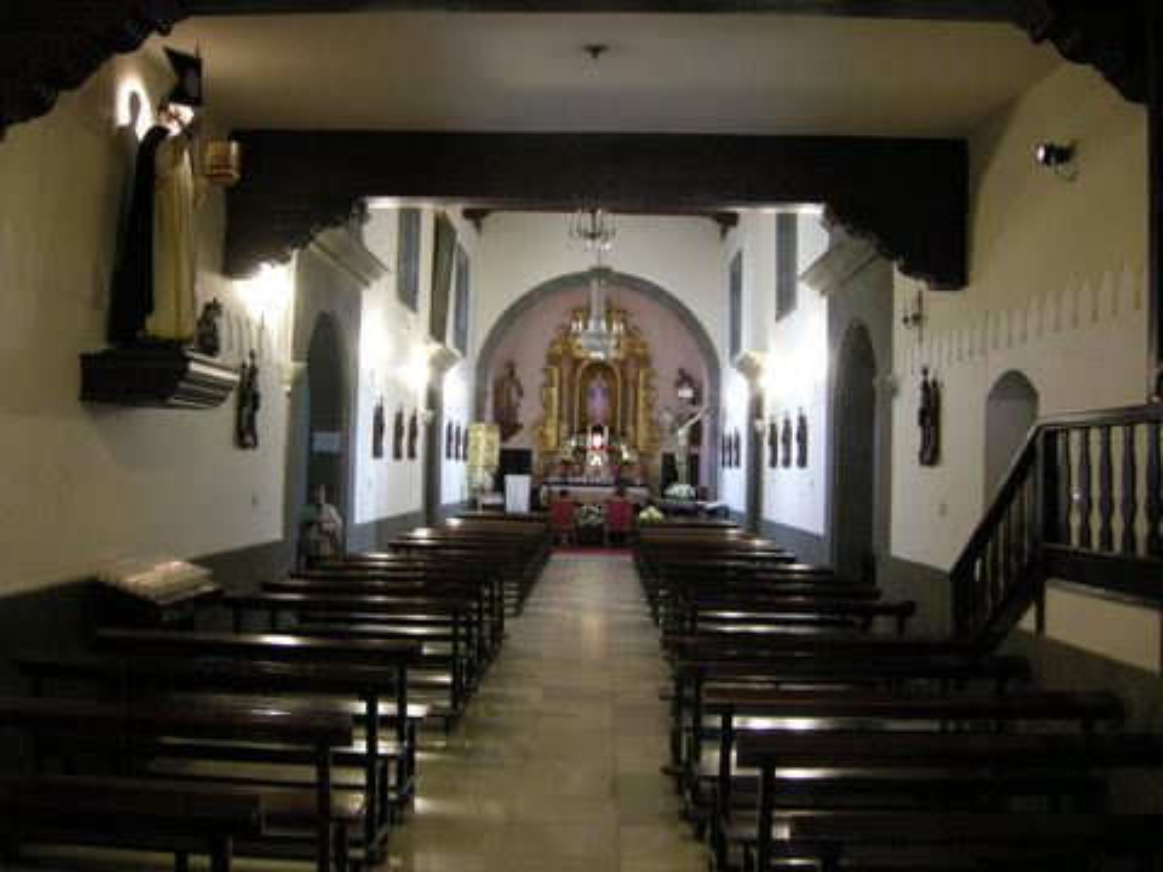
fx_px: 1209
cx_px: 582
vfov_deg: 39.7
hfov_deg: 51.4
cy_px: 436
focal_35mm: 36
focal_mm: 7.5
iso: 400
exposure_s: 1/10.1
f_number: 2.7
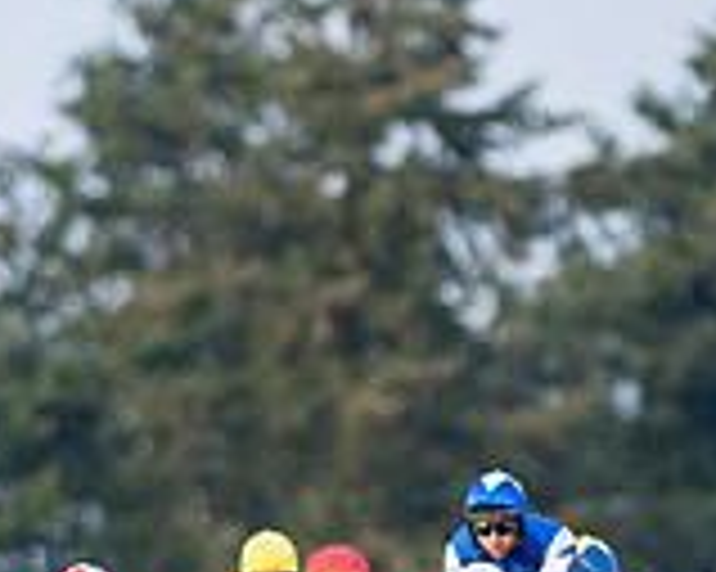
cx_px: 745
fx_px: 42864
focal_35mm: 2024
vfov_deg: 0.8
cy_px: 882
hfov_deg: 1.0
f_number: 2.8
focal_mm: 300
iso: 500
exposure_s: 1/1600
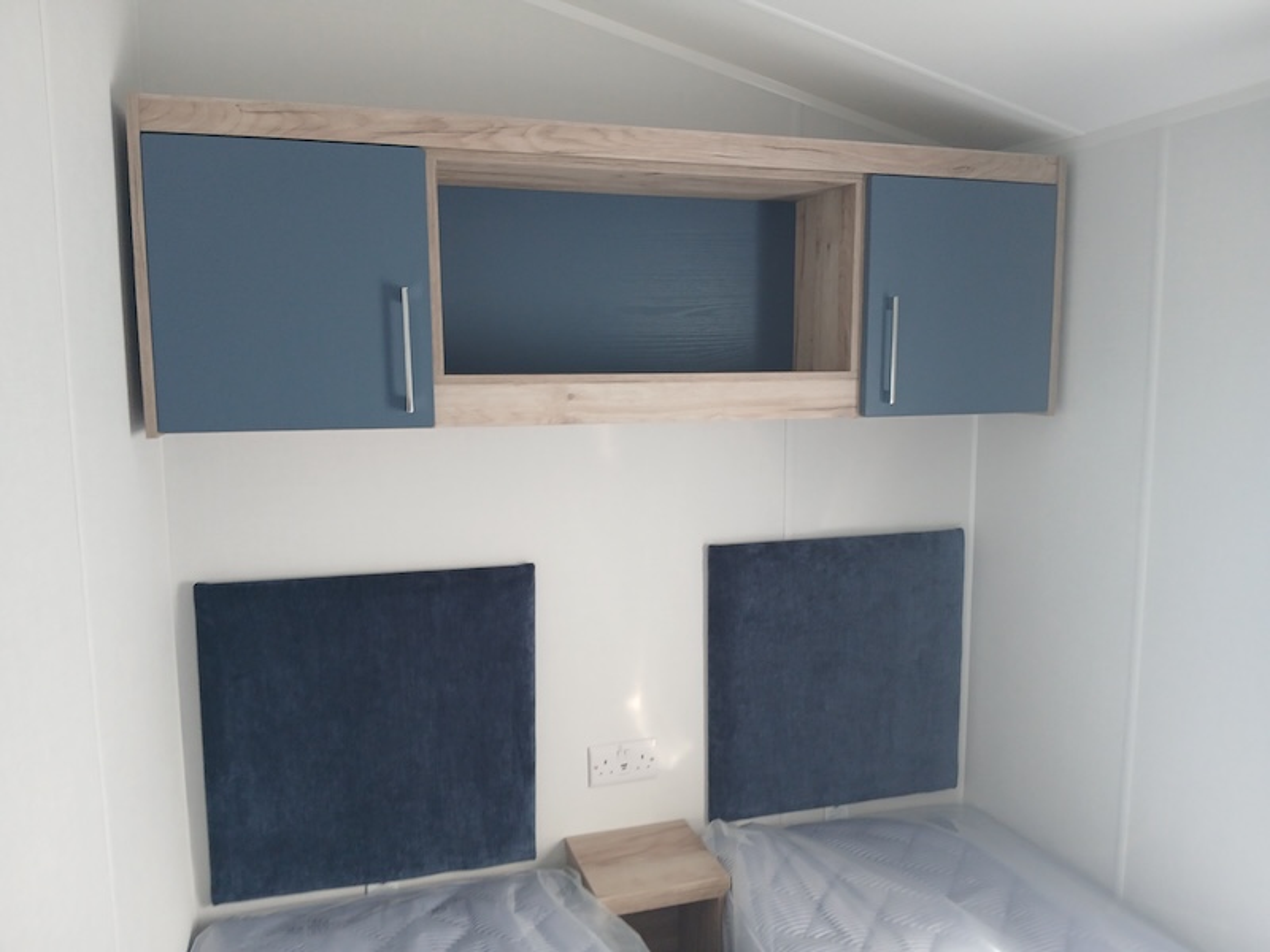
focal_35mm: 26
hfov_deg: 67.3
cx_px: 635
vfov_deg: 53.1
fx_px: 954
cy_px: 476
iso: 160
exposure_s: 1/50
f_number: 1.8
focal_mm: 3.98
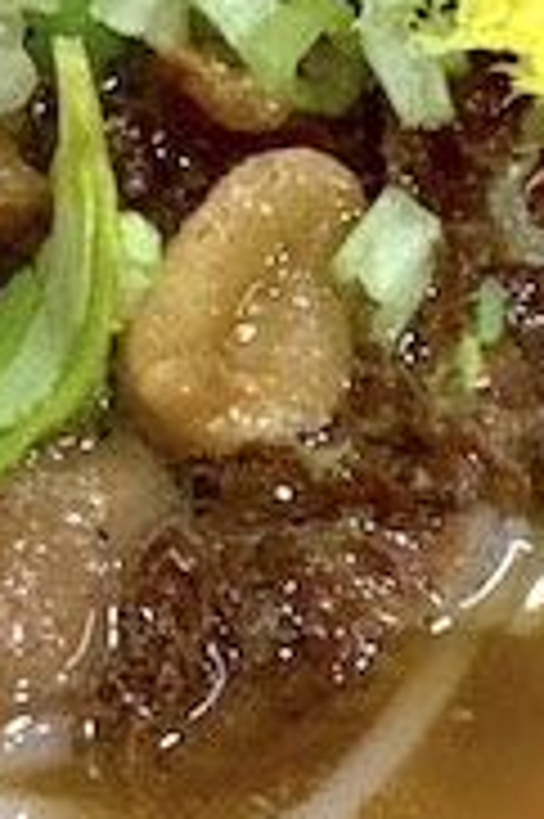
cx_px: 297
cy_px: -297
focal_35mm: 143
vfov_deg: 13.7
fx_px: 3247
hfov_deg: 9.6
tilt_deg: -50.1
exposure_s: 1/69
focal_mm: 4.25
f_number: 1.8
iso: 100
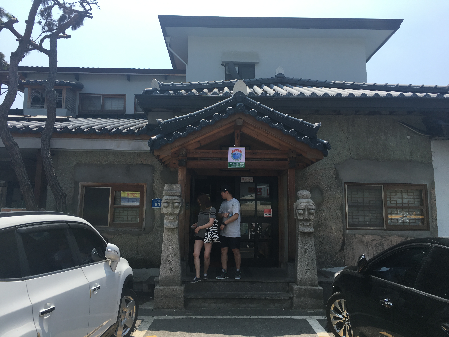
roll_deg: -0.5
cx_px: 224
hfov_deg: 61.7
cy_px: 168
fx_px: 376
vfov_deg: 48.2
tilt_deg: +8.1
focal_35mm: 29
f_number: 2.2
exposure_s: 1/1241
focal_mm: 4.15
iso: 25
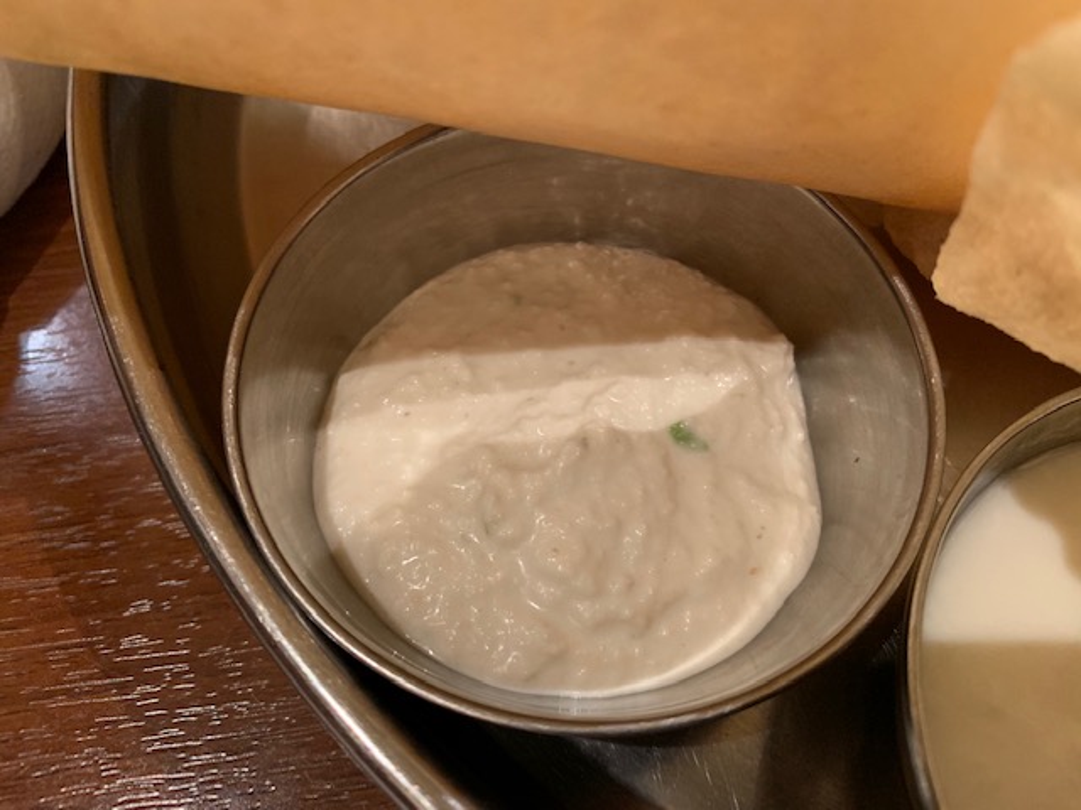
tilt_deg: -62.1
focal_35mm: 26
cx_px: 540
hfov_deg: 67.3
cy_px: 405
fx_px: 812
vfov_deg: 53.1
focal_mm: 4.25
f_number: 1.8
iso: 500
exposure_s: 1/25
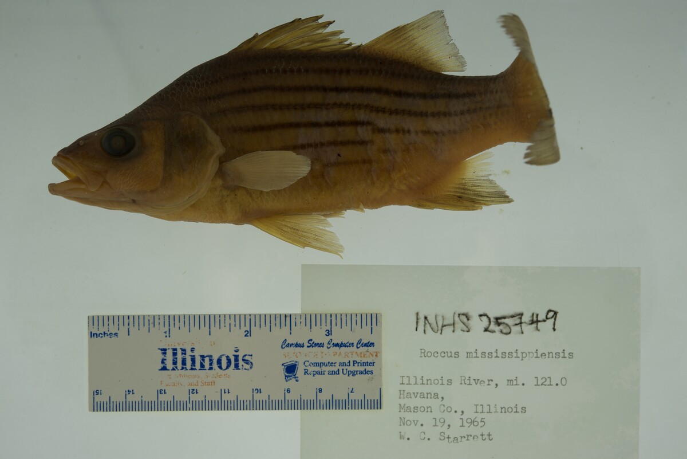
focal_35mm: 60
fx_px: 1145
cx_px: 344
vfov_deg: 22.6
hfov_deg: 33.4
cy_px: 230
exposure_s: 1/160
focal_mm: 60
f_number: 10
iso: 100
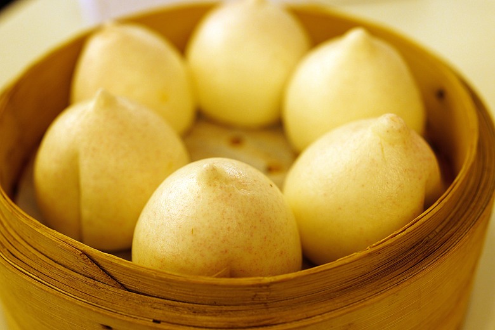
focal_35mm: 43
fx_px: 591
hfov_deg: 45.4
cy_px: 165
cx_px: 248
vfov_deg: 31.2
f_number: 4
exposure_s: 1/80
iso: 640
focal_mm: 43
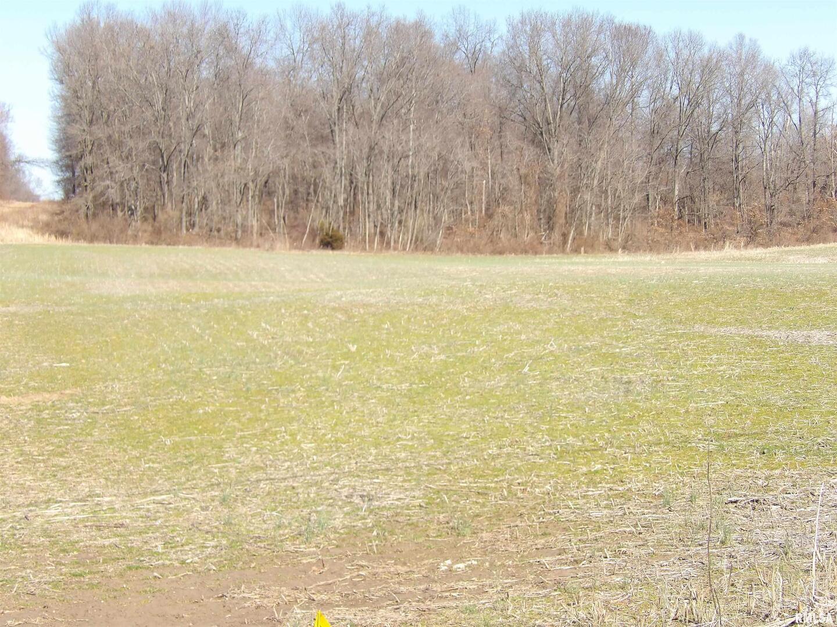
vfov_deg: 20.4
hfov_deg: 27.0
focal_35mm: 72
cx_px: 418
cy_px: 314
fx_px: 1741
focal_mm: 13
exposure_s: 1/408
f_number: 4.1
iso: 100
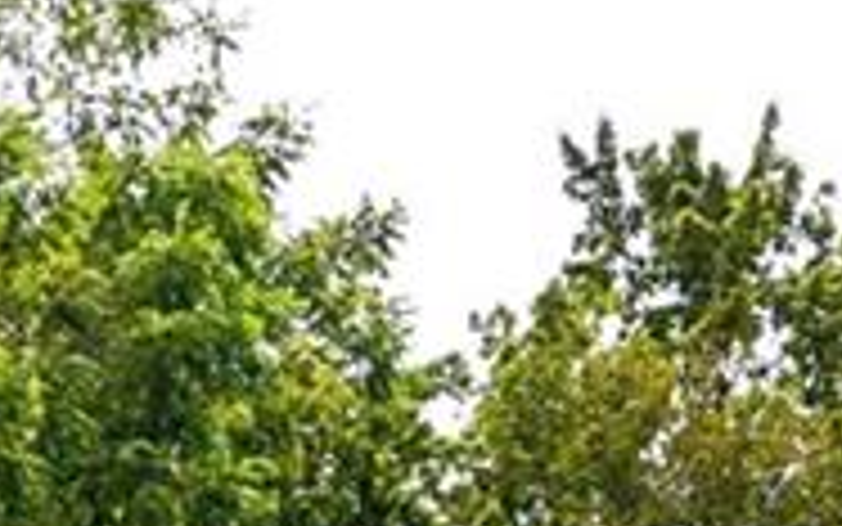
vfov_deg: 5.9
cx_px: -621
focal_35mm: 209
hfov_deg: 9.6
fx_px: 4792
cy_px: 1479
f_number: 5
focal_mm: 25
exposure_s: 1/320
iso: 100
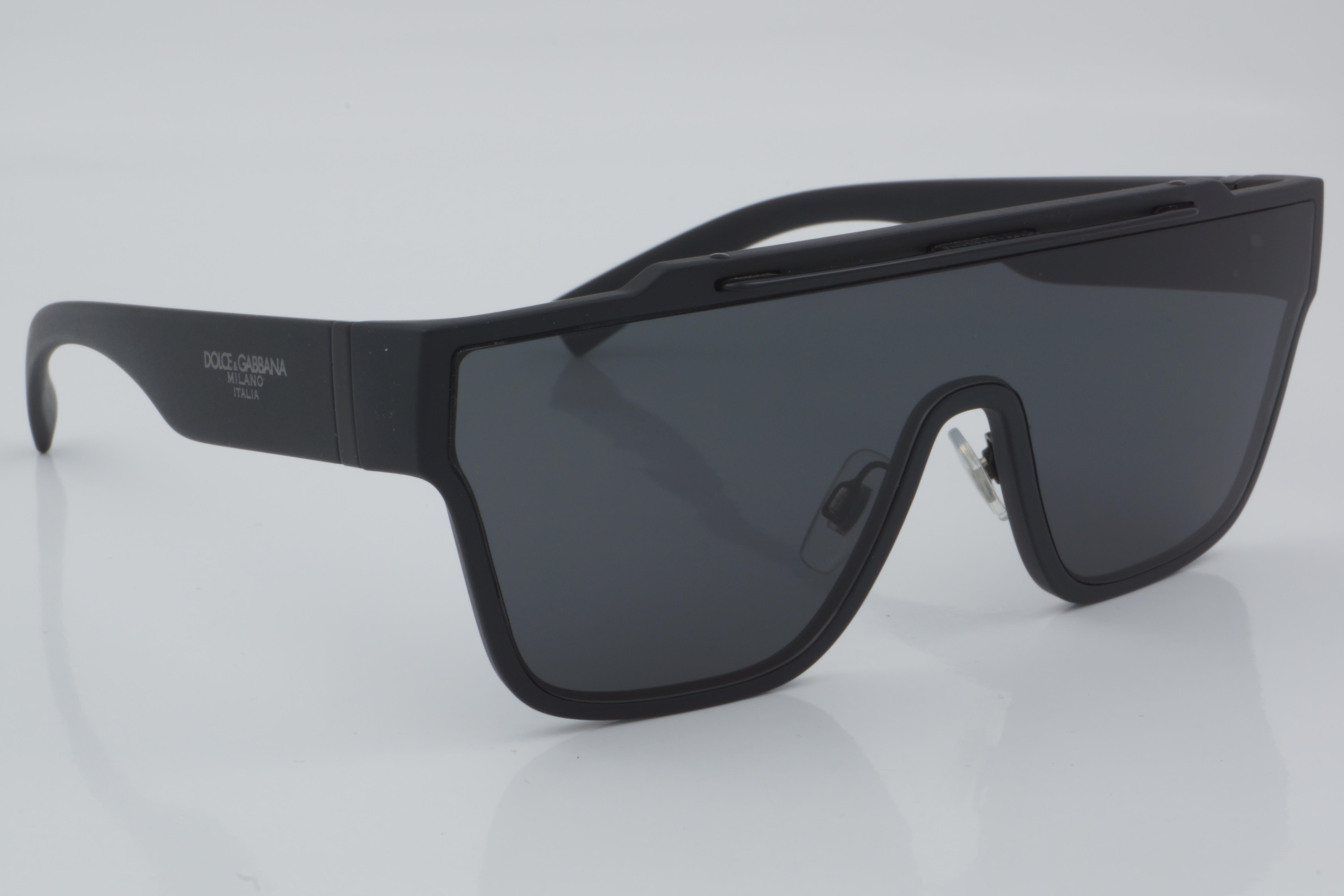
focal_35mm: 82
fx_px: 3080
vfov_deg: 16.6
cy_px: 448
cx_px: 672
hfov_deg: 24.6
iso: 100
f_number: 32
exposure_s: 1/4
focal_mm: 55
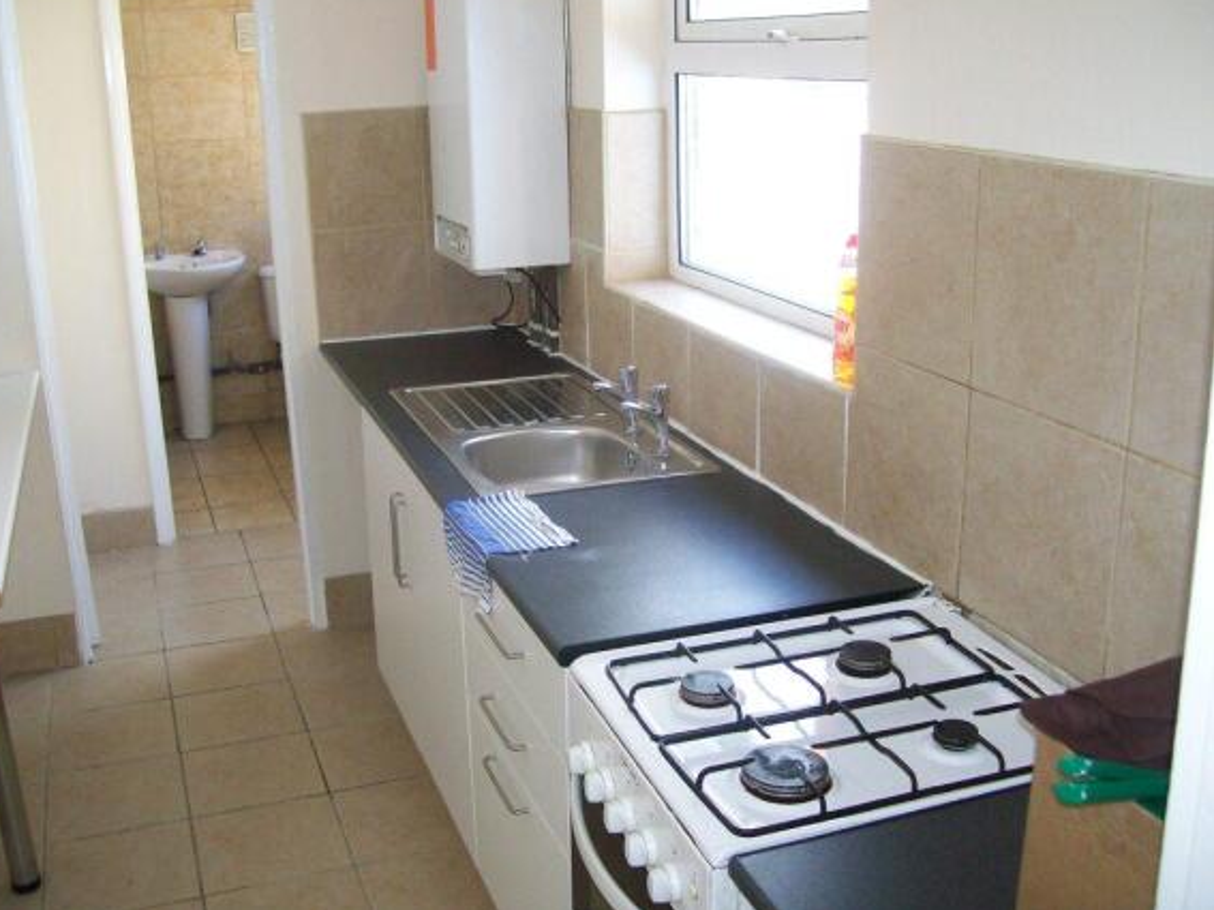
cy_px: 449
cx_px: 592
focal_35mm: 37
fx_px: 1297
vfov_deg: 38.7
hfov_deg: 50.1
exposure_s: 1/64
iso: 140
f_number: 2.7
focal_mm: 6
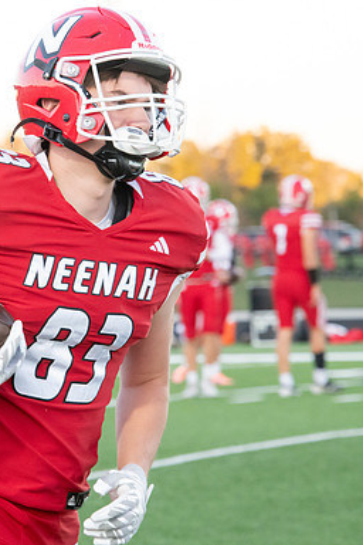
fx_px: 4794
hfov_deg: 4.3
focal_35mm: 317
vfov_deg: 6.5
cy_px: 273
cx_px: 43
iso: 8000
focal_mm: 210
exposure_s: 1/400
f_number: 9
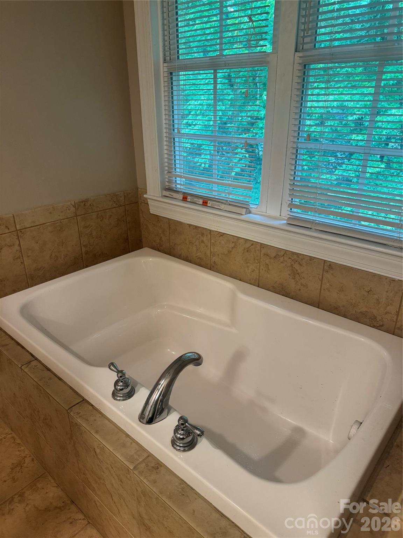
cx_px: 202
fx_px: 373
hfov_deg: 56.8
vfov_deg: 71.6
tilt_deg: -23.9
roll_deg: -0.2
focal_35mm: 24
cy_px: 269
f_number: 1.78
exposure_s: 1/60
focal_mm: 6.76
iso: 200
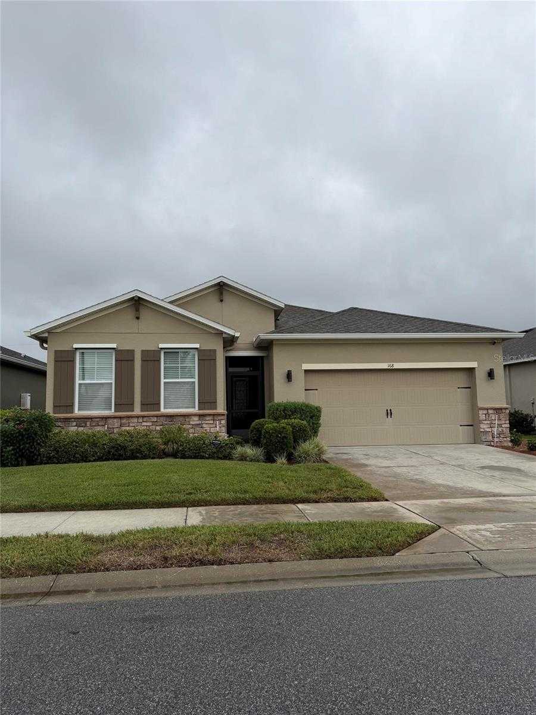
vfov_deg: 71.6
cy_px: 358
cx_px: 268
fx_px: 495
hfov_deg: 56.8
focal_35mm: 24
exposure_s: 1/3145
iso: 80
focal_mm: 6.76
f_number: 1.78
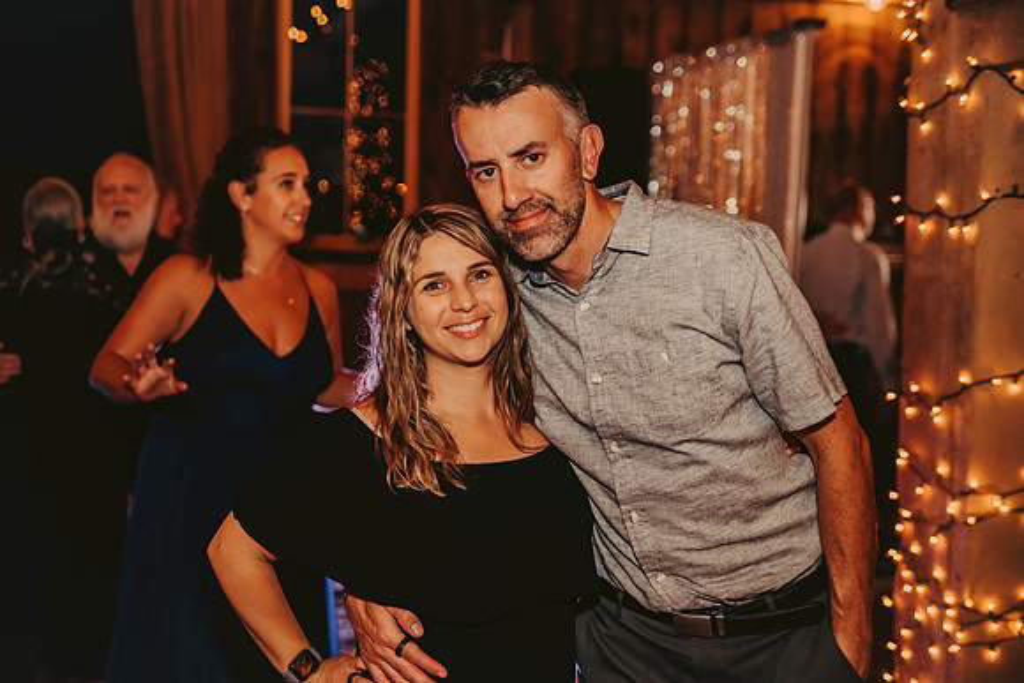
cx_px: 512
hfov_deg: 38.2
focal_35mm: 52
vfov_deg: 26.0
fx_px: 1479
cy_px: 342
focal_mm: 52
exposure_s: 1/125
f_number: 2.8
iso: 1250
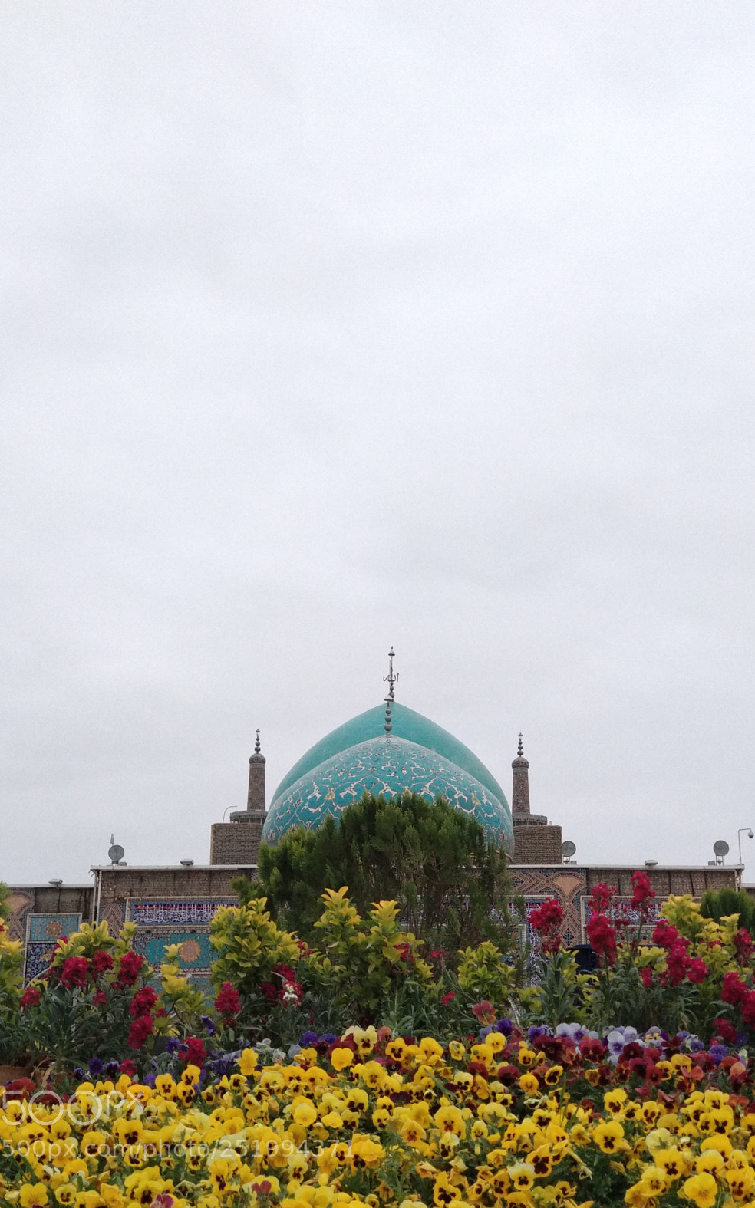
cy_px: 595
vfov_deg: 36.3
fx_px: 1844
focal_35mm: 56
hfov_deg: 23.1
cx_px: 414
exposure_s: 1/50
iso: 320
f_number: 2.6
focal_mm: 5.99
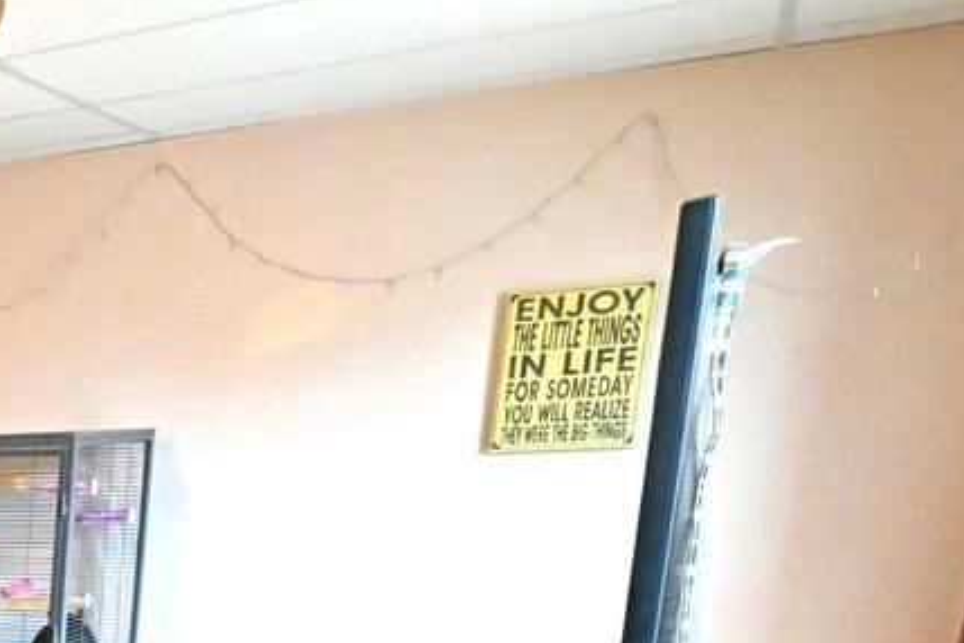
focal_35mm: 57
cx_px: -564
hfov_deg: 24.8
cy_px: 881
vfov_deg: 21.1
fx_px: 1526
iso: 16000
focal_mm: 17
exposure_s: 1/80
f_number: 9
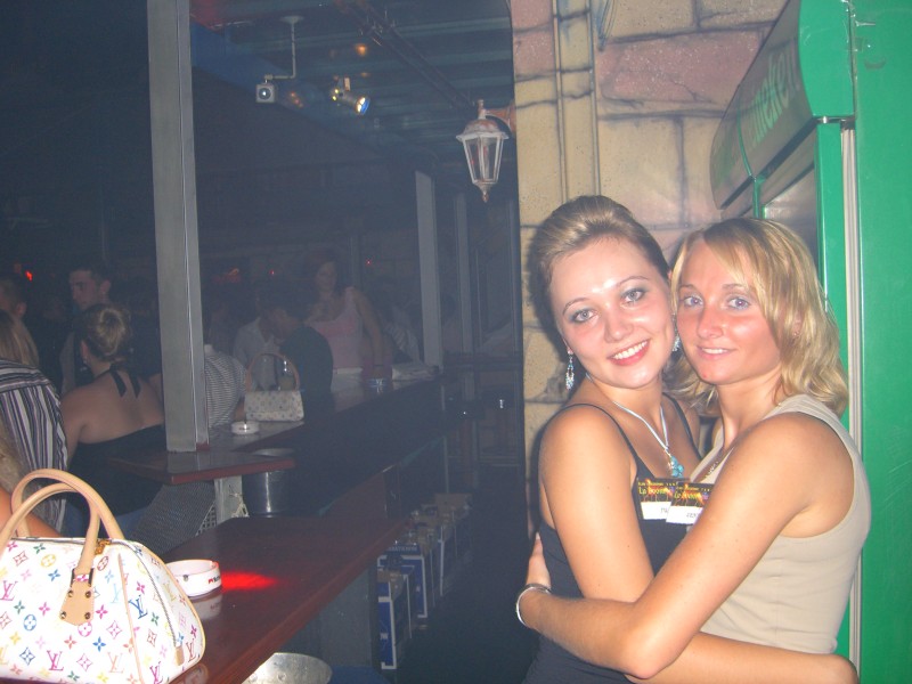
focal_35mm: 38
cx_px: 456
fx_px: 1001
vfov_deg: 37.7
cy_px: 342
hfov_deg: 49.0
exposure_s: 1/60
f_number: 2.8
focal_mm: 7.9
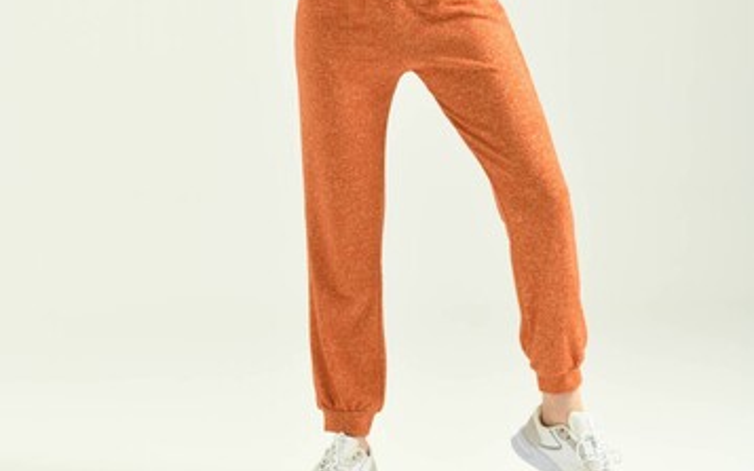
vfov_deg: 9.2
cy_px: 30
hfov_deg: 14.7
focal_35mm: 142
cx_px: 378
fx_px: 2917
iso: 125
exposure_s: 1/160
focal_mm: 92
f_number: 5.6
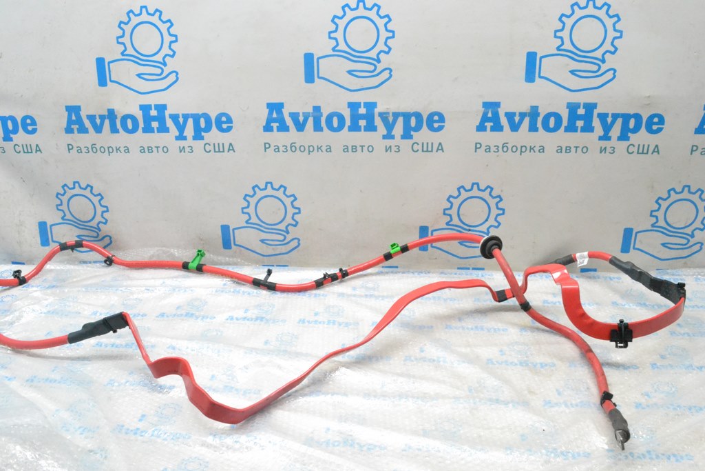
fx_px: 646
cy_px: 236
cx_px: 352
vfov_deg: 40.0
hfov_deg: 57.2
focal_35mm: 33
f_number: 10
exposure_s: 1/125
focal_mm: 22
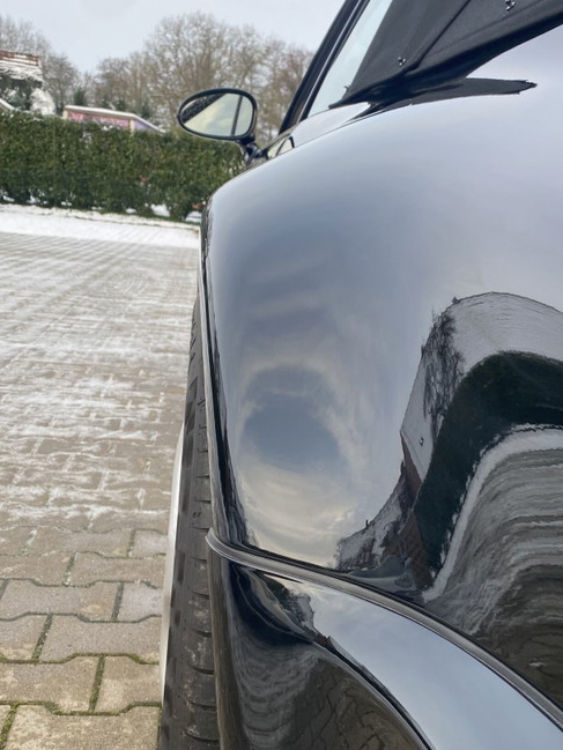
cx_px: 306
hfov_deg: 35.1
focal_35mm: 41
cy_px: 505
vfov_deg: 45.0
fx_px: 889
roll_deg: -6.4
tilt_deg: -15.5
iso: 32
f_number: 1.8
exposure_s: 1/308
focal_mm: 4.25
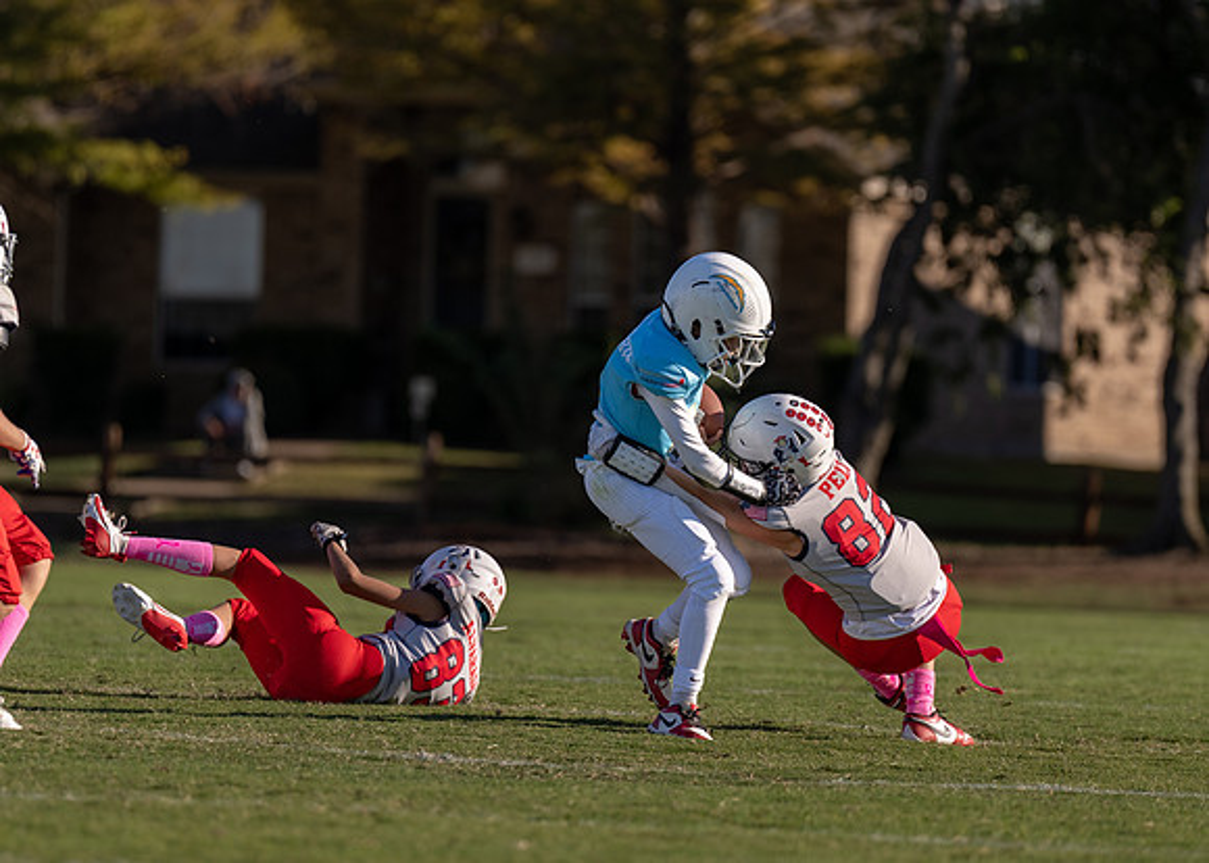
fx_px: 12597
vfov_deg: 3.9
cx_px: 665
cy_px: 473
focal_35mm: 367
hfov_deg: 5.5
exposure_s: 1/2000
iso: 100
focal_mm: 200
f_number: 2.8
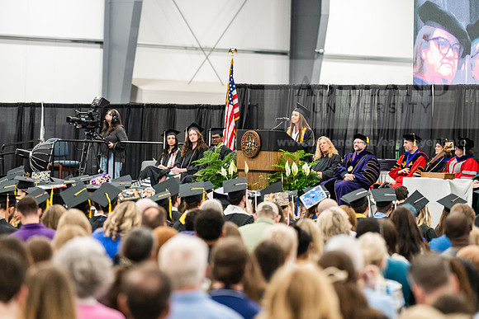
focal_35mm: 200
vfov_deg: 6.9
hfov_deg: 10.3
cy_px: 160
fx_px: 2662
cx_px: 240
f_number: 4
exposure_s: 1/200
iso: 5000
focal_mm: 200
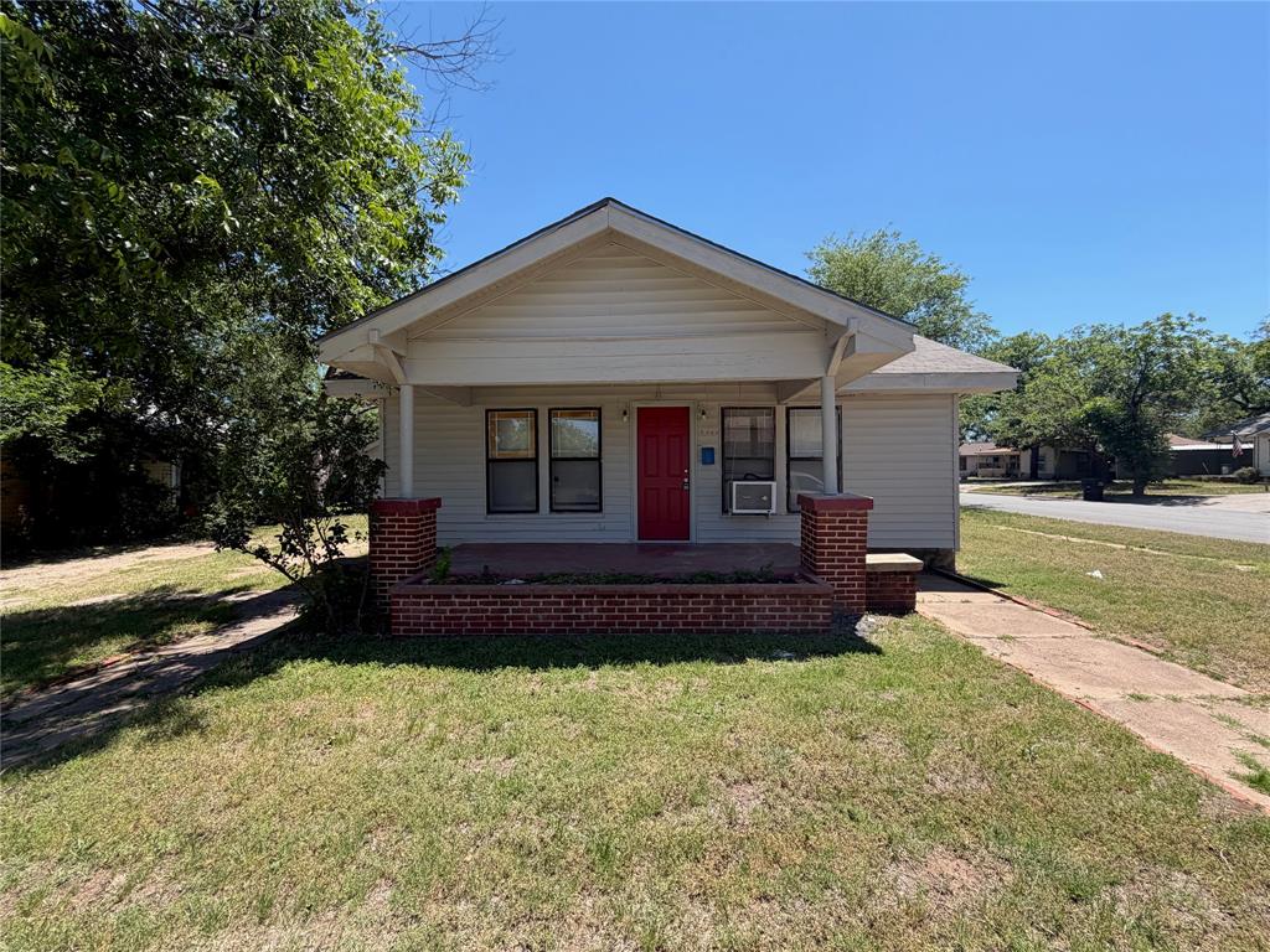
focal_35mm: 14
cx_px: 635
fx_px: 514
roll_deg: -0.5
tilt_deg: -0.2
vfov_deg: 85.7
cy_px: 476
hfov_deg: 102.1
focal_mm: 2.22
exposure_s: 1/770
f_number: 2.2
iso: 40
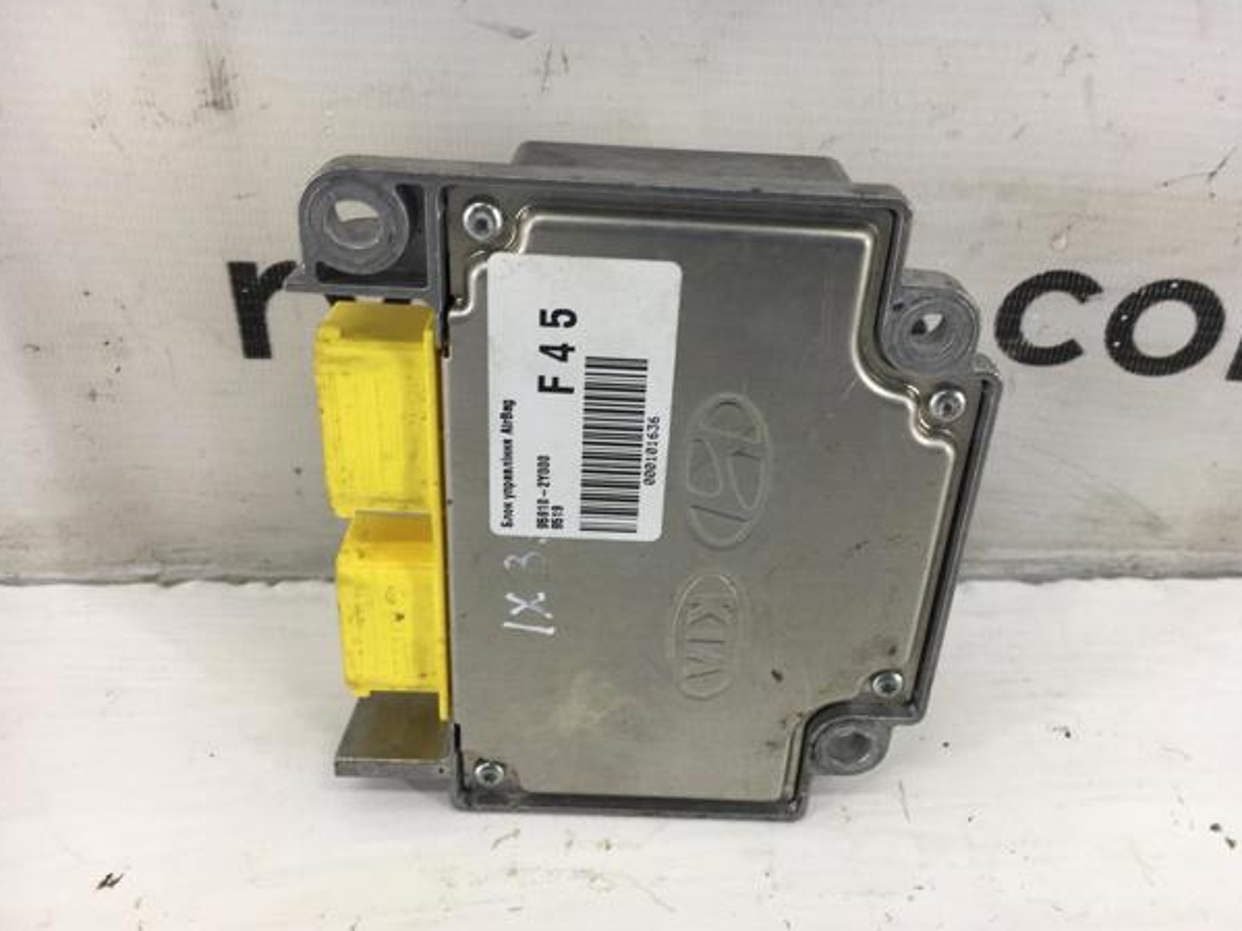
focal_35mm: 31
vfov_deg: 45.4
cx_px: 653
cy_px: 475
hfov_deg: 58.3
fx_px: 1112
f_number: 2.2
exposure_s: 1/50
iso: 25
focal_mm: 4.15
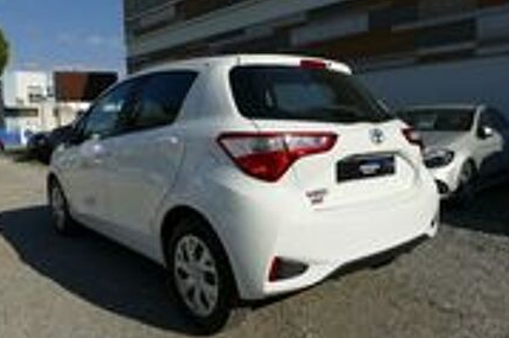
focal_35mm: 28
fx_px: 395
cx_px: 243
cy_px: 173
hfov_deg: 65.5
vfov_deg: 46.3
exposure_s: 1/1600
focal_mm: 9.12
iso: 125
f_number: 4.5
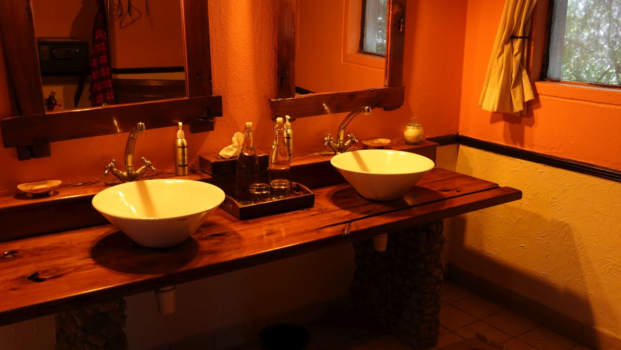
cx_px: 308
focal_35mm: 36
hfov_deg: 55.3
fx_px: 593
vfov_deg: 32.8
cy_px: 165
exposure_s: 1/20
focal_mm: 12.33
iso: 800
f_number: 2.8
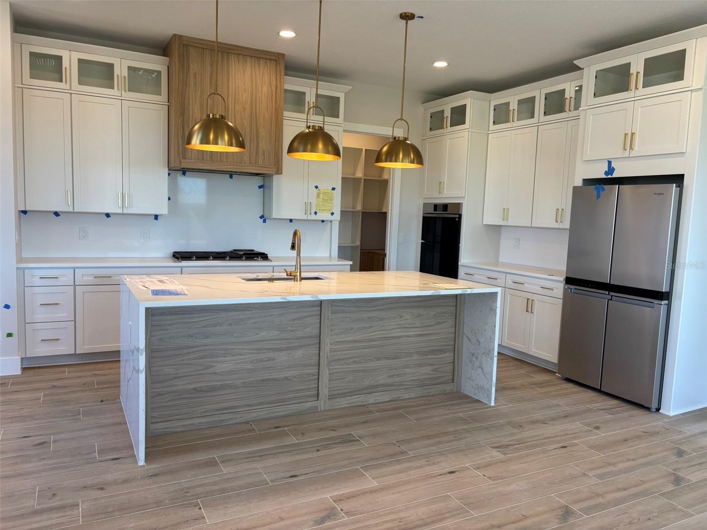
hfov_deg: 67.3
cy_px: 265
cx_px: 354
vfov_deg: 53.1
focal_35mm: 26
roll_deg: -1.7
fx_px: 531
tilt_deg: -6.1
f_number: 1.6
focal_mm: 5.96
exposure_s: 1/120
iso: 64
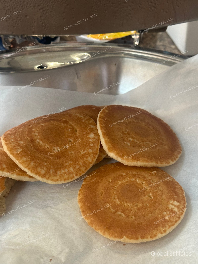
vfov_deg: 39.7
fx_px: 366
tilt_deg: -33.7
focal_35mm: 48
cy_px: 132
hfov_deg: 30.3
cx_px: 99
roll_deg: -1.9
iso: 320
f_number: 1.78
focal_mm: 6.86
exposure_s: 1/40
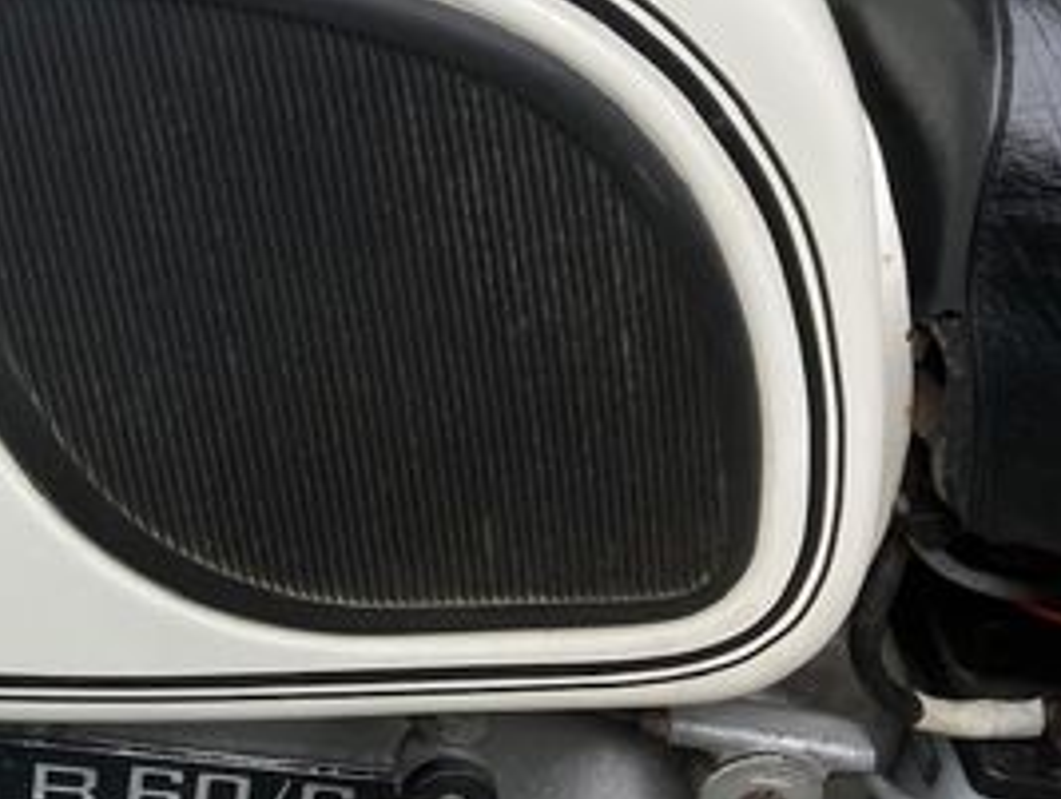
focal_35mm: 67
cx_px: -135
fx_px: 2056
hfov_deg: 26.4
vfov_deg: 21.8
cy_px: 183
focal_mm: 3.99
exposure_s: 1/684
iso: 32
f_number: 1.8
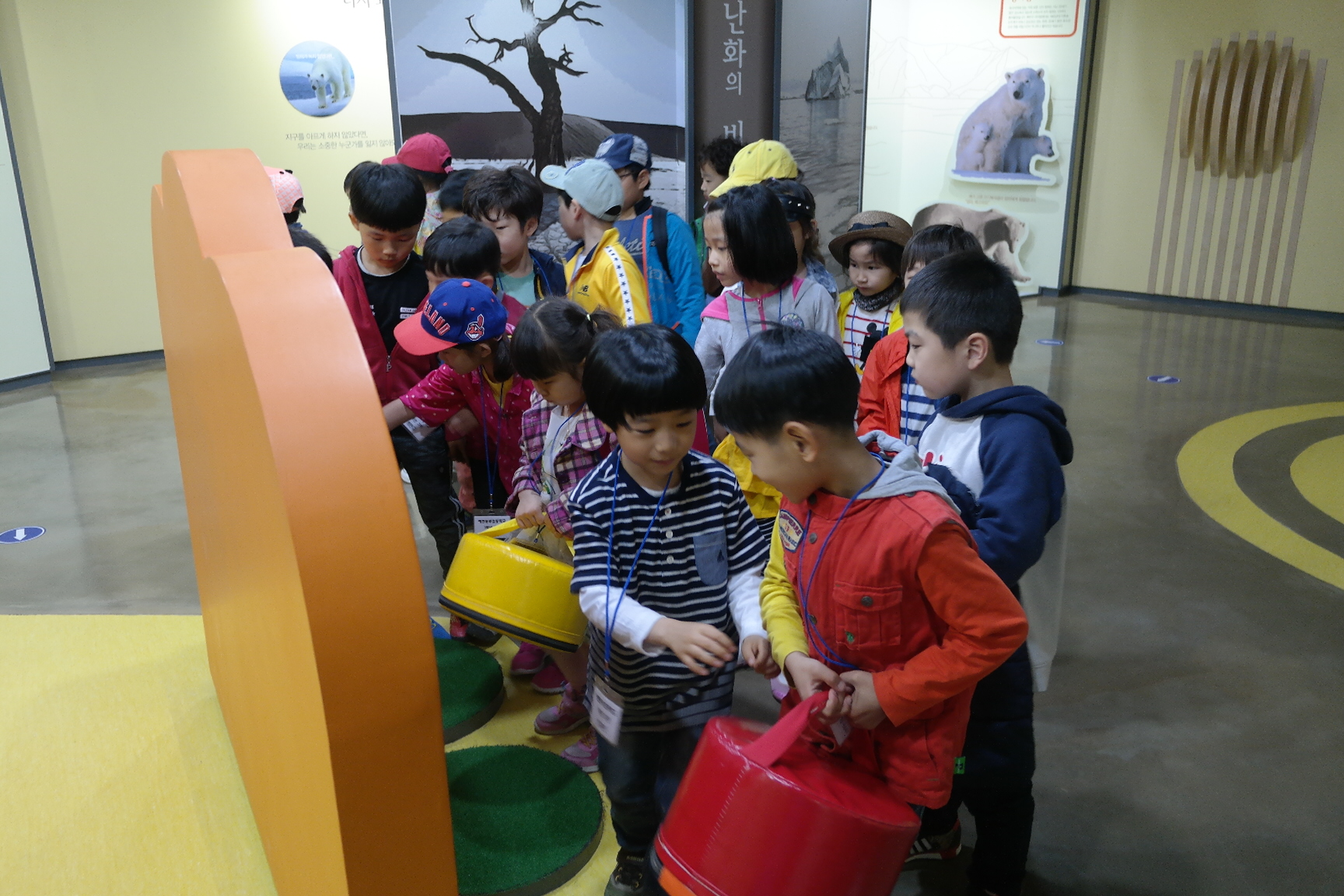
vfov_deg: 43.6
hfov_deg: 61.9
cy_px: 448
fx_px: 1120
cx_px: 672
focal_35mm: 30
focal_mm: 20
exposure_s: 1/40
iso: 800
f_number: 3.5
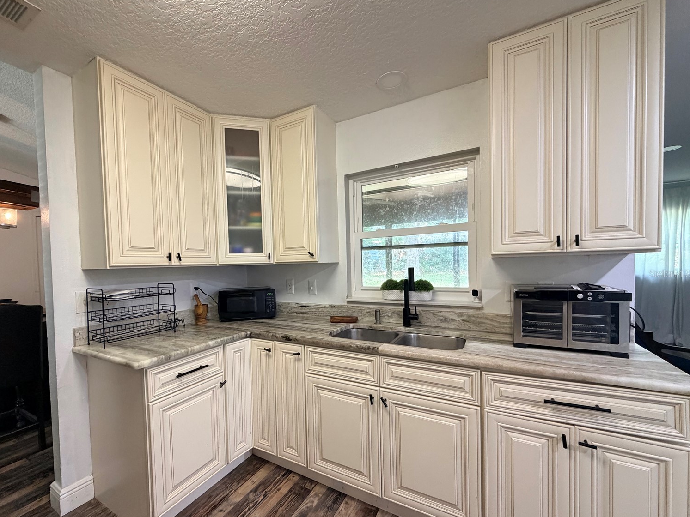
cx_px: 323
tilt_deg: -2.6
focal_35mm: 15
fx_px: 299
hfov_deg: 98.0
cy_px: 273
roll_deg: +1.3
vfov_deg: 81.7
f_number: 2.2
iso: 250
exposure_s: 1/60
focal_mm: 2.22
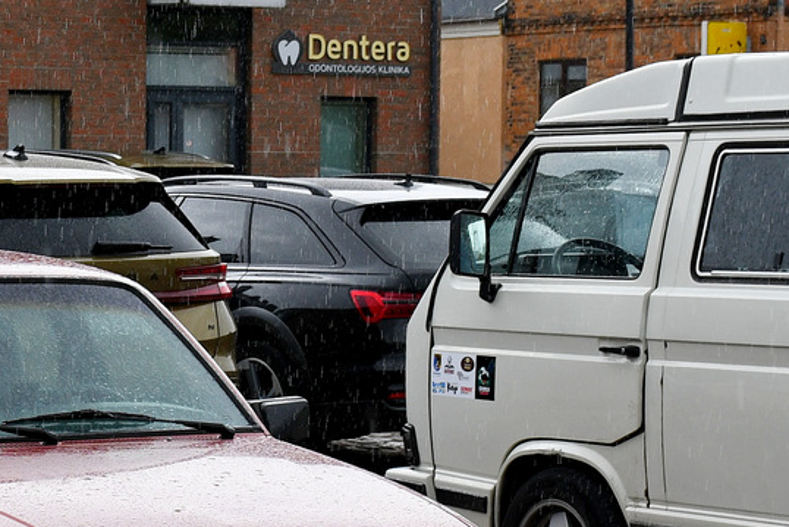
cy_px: 363
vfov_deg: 11.8
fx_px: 2543
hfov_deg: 17.3
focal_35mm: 116
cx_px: 31
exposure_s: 1/320
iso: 200
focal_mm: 32
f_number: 6.3
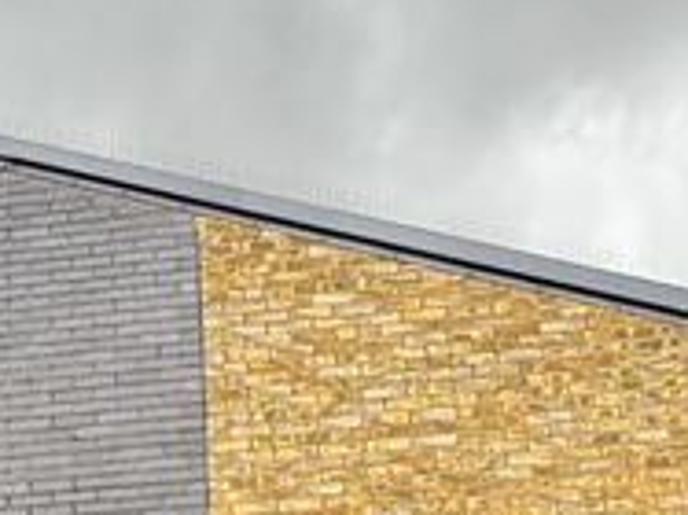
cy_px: 955
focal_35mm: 83
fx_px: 1649
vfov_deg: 15.1
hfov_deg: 23.0
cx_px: 85
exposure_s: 1/222
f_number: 2.2
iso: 40
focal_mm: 2.22
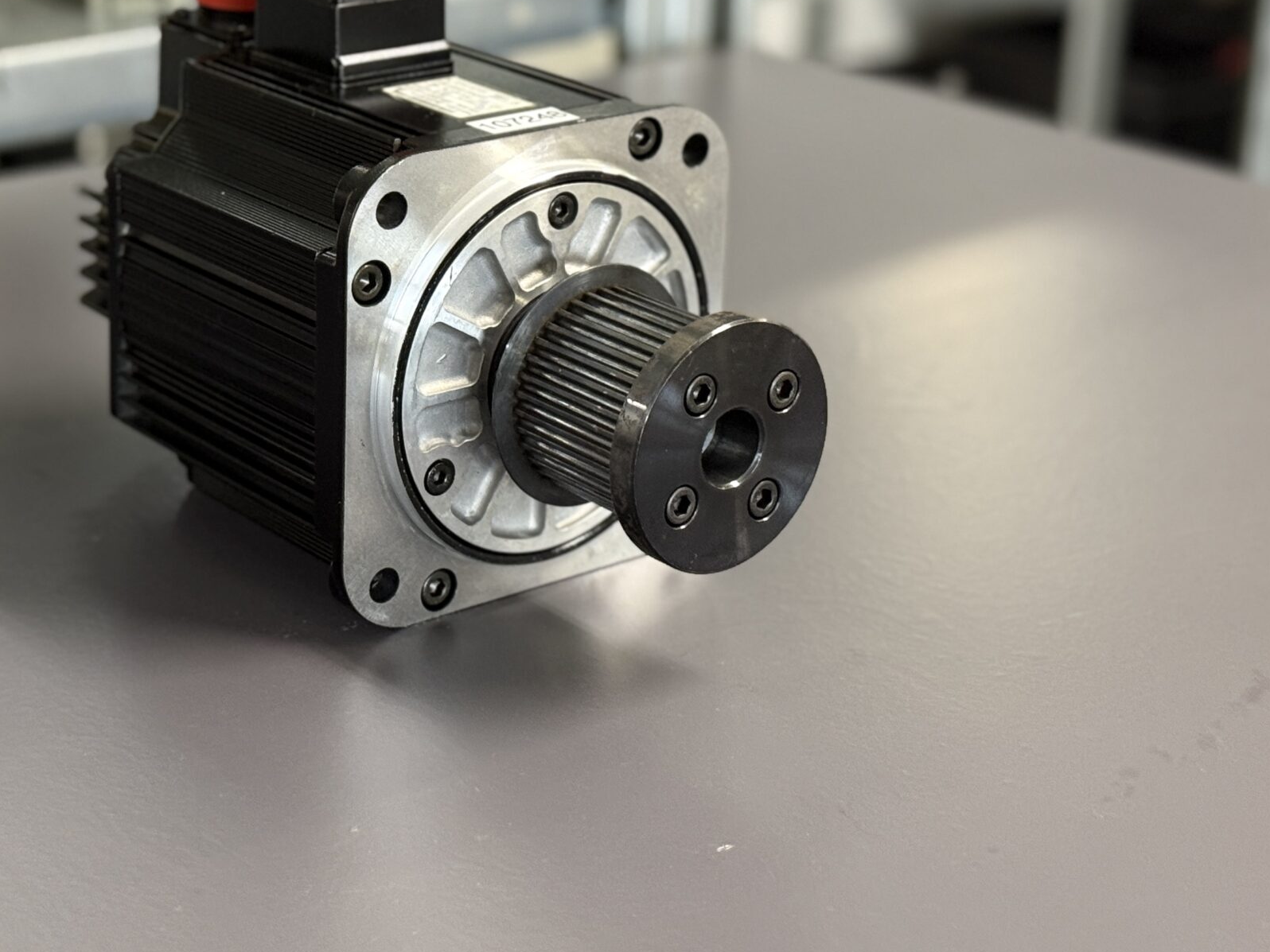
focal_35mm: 77
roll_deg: -1.0
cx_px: 330
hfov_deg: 25.1
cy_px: 282
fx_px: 2825
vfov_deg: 19.1
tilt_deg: -18.2
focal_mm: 6.76
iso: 250
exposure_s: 1/33
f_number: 1.78
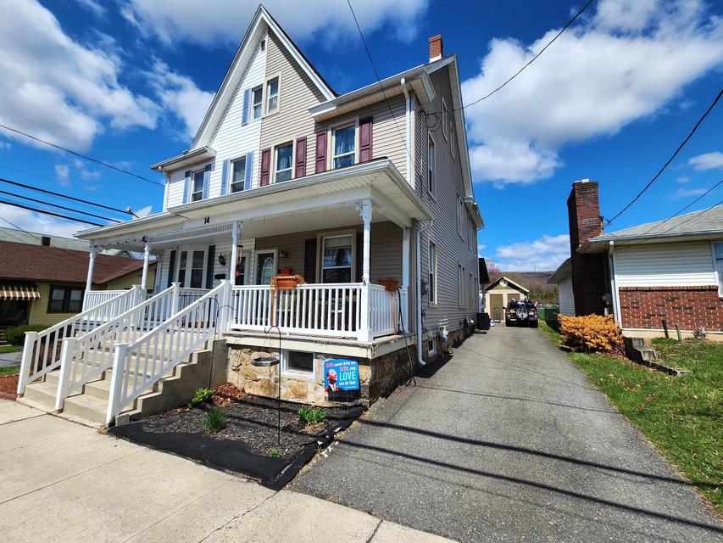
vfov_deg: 89.9
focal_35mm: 13
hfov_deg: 106.2
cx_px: 362
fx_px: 272
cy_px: 272
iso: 50
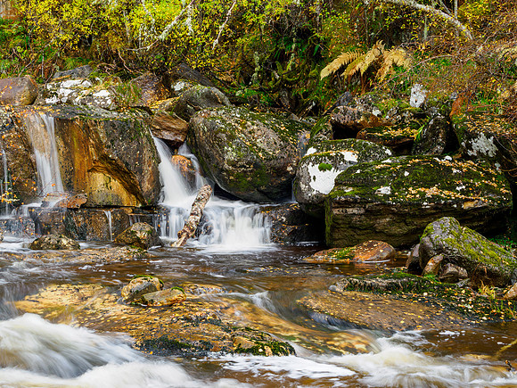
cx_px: 237
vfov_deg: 17.0
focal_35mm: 87
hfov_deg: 22.6
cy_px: 210
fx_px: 1295
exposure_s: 1/5
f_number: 7.1
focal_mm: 40
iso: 200
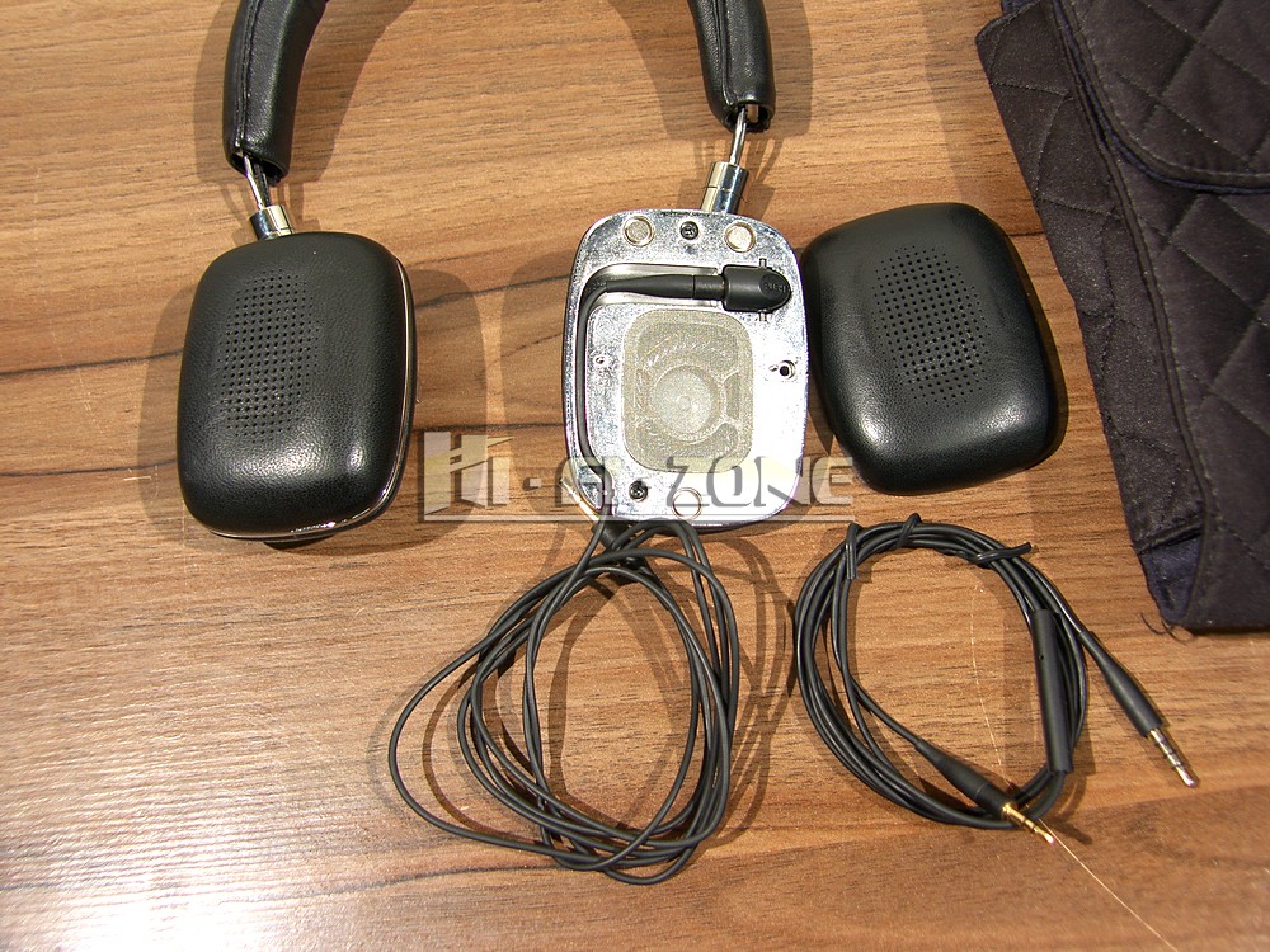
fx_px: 1284
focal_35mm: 35
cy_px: 476
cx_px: 635
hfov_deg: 52.6
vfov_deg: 40.7
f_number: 2.5
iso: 50
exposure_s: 1/30
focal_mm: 9
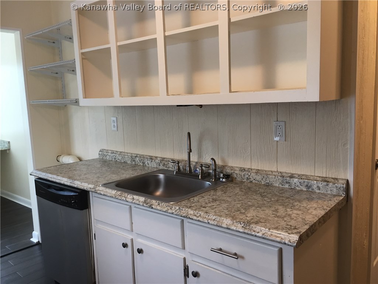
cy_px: 142
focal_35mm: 29
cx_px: 189
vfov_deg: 48.2
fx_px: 317
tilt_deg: -6.9
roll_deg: +1.2
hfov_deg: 61.7
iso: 80
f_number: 2.2
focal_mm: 4.15
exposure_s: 1/30
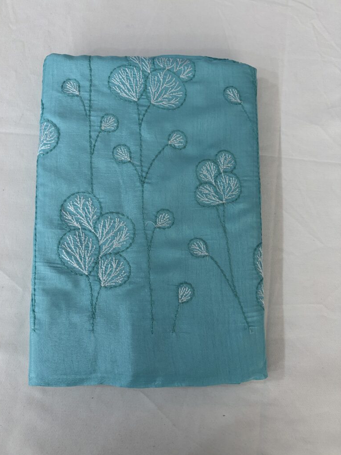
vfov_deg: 65.3
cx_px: 164
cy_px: 221
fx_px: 355
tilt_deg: -81.8
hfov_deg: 51.3
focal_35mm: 27
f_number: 1.6
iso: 100
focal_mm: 5.96
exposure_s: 1/50
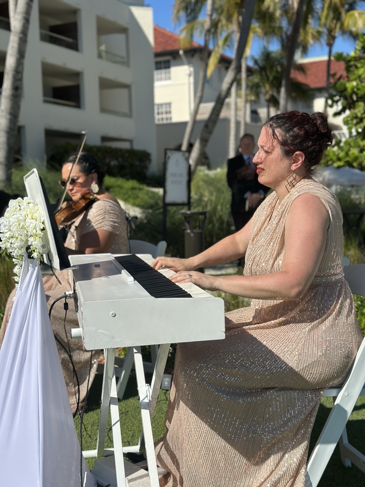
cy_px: 244
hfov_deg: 30.3
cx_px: 182
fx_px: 675
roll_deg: +0.6
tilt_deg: -3.6
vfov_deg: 39.7
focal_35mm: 48
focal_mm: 6.86
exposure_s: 1/7092
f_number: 1.78
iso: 100
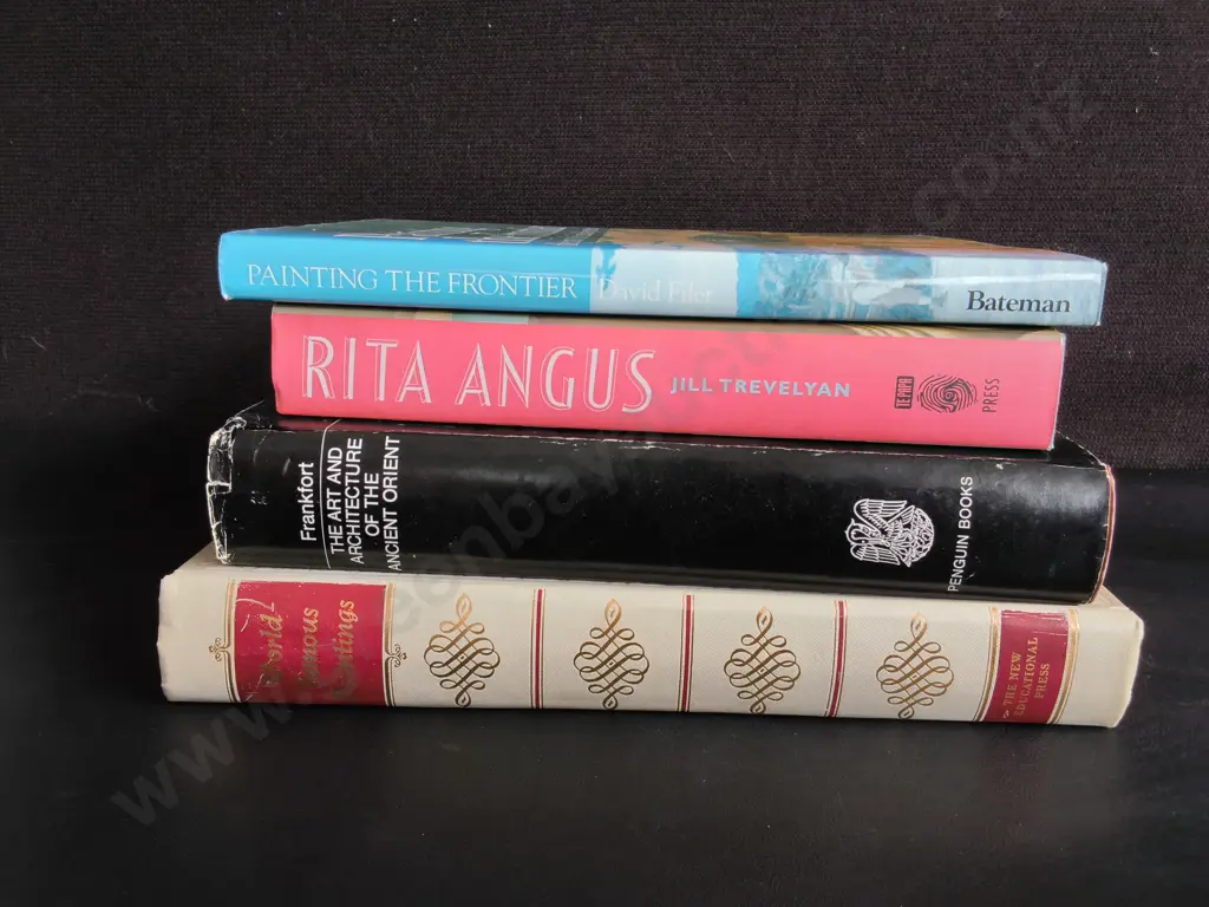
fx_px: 943
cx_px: 604
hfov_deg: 65.3
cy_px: 454
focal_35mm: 27
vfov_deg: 51.4
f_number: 2
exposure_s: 1/100
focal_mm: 2.87
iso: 32
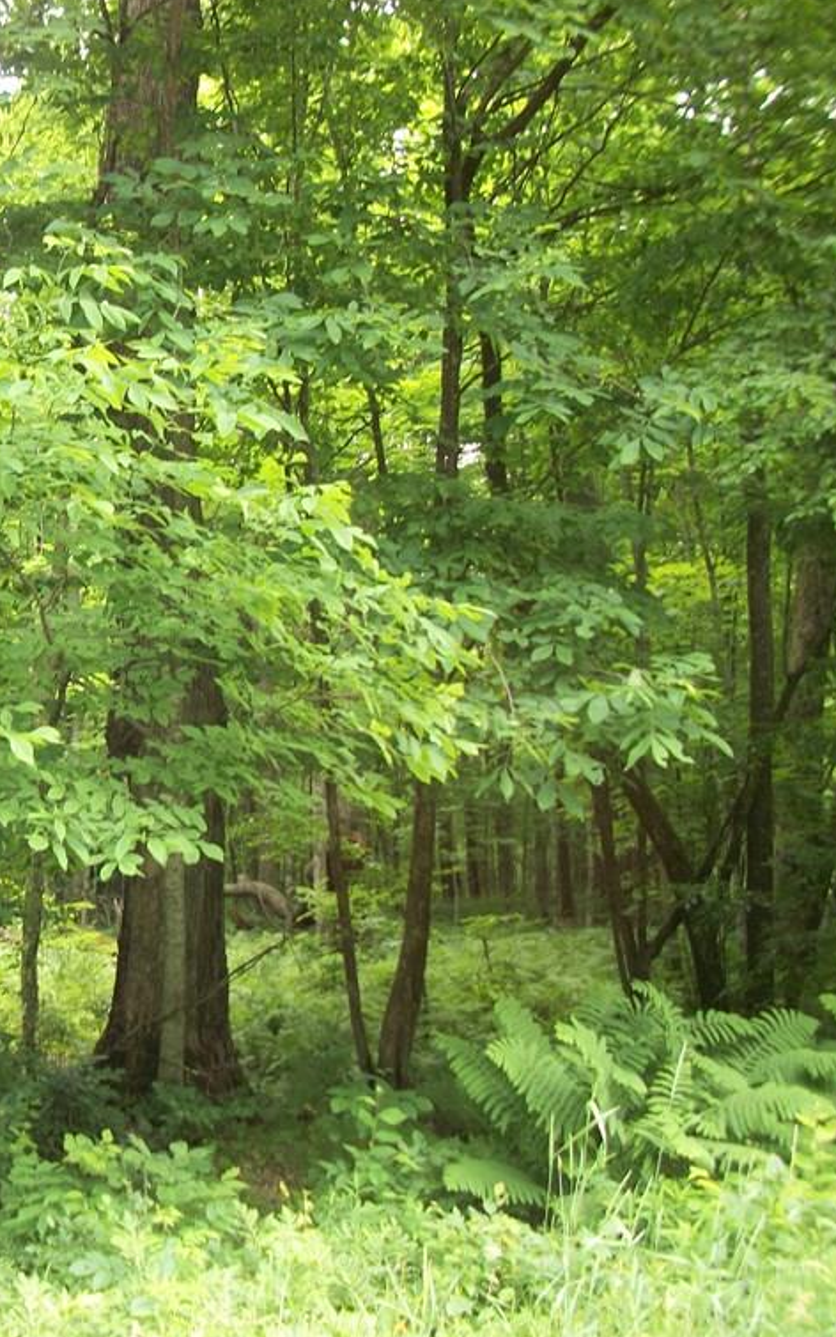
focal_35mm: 46
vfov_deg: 43.5
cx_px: -46
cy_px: 671
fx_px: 1677
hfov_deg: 26.2
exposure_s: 1/60
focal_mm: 5.7
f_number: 2.9
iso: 80
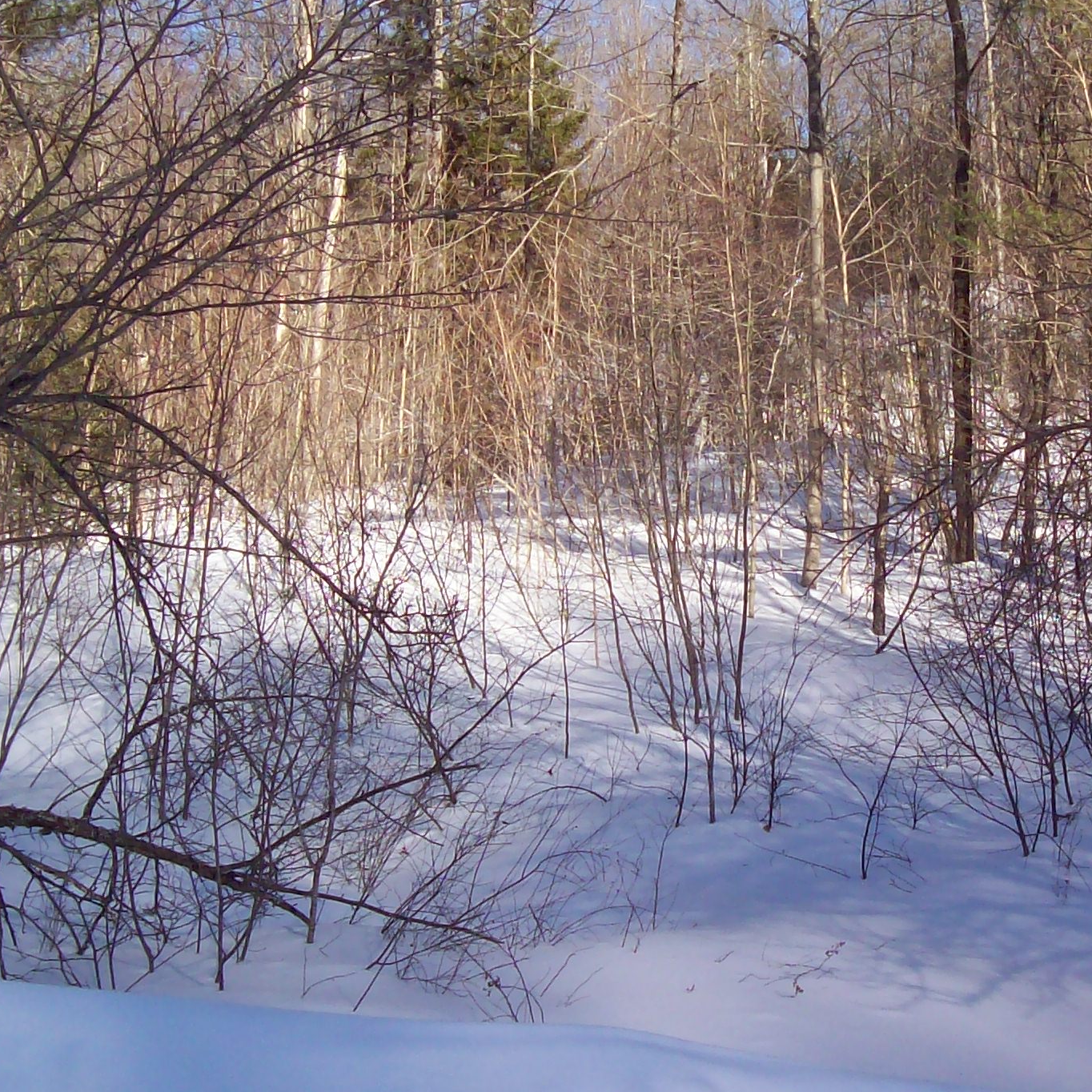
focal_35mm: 60
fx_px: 2141
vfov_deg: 28.6
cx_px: 636
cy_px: 538
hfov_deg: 28.6
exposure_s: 1/280
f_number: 4.8
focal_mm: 6
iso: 80
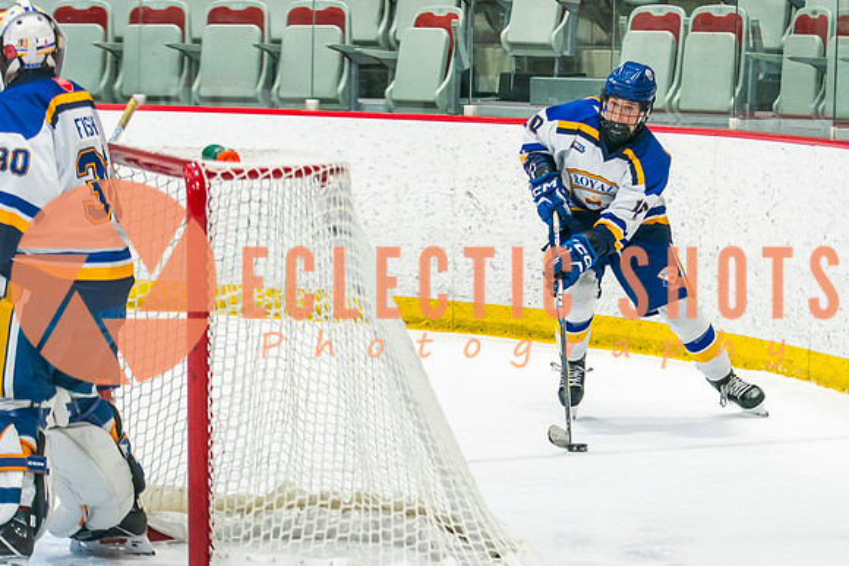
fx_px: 5163
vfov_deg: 6.3
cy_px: 212
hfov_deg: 9.4
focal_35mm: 219
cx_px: 634
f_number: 3.2
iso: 640
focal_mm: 105
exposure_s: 1/640
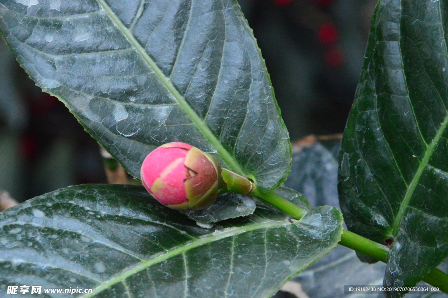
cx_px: 224
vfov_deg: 3.1
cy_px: 149
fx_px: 5595
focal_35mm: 450
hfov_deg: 4.6
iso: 6400
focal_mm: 300
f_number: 16
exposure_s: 1/200
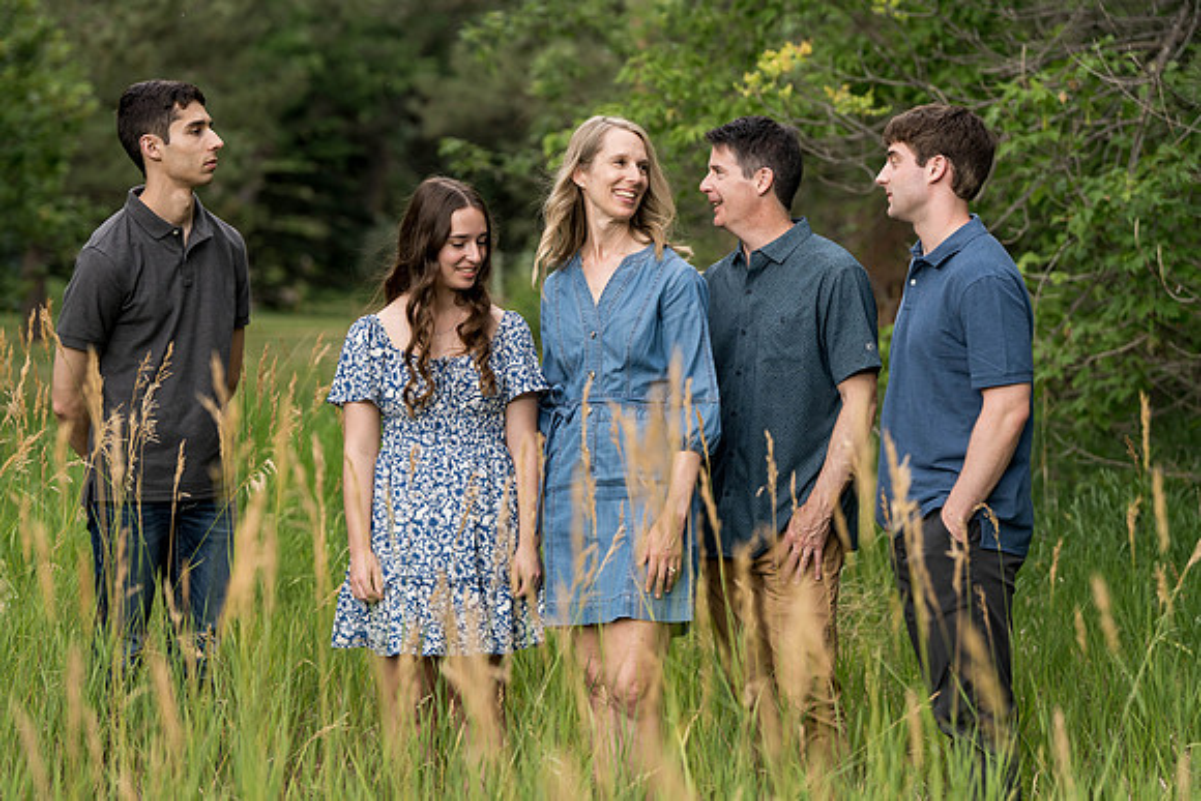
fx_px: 3637
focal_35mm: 109
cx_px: 600
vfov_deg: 12.6
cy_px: 400
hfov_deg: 18.8
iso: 500
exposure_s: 1/160
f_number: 3.5
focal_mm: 109
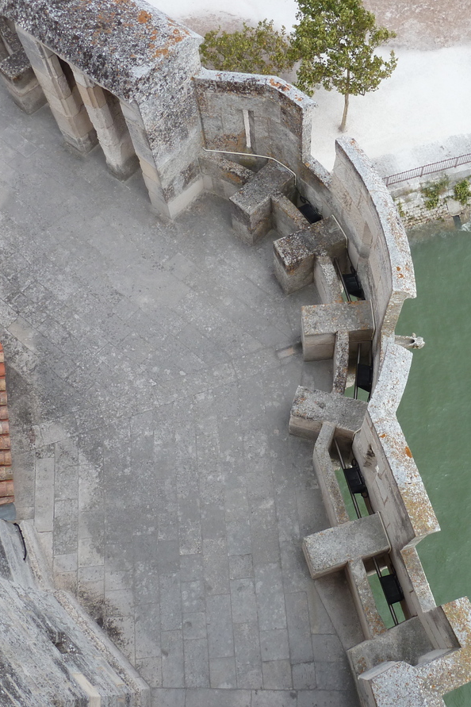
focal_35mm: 35
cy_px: 352
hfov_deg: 37.7
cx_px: 289
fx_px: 687
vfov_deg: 54.4
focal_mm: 4.1
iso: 80
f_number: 4
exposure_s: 1/400
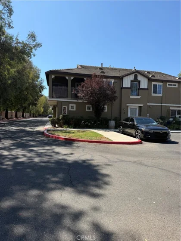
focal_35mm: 24
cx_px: 90
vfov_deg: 71.6
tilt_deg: -1.0
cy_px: 120
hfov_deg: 56.8
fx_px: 167
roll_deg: -1.3
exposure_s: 1/3279
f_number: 1.78
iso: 80
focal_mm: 6.76
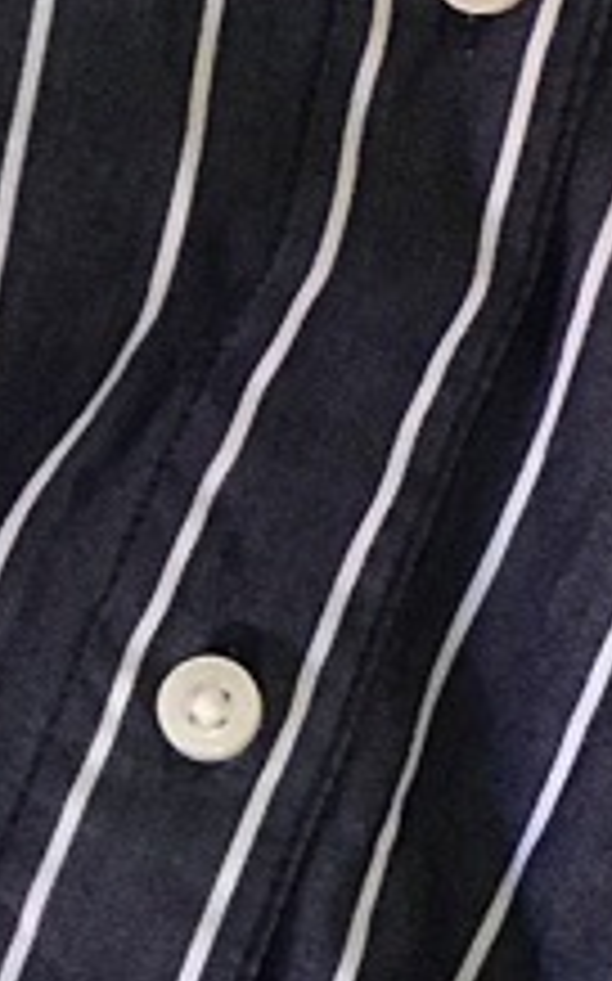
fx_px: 7402
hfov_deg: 4.7
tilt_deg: -82.1
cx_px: 1062
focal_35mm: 277
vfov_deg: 7.6
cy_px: 284
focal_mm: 6.6
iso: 320
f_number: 2.8
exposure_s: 1/50
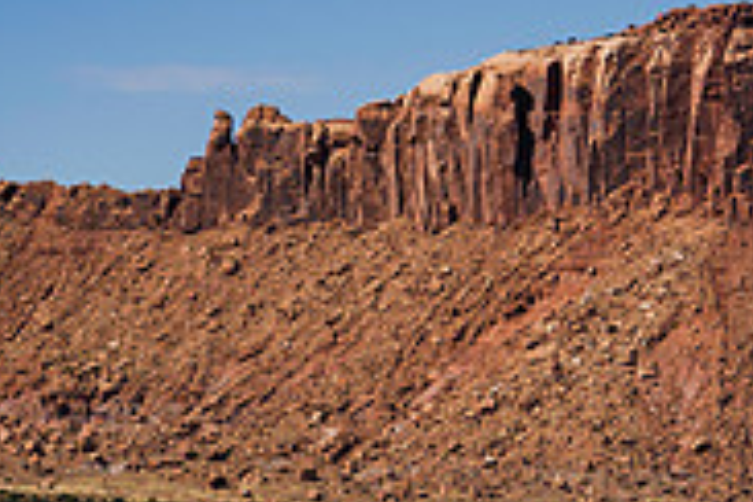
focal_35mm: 208
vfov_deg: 6.5
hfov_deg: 9.5
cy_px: 775
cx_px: 1296
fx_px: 4350
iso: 160
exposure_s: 1/640
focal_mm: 55
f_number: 7.1
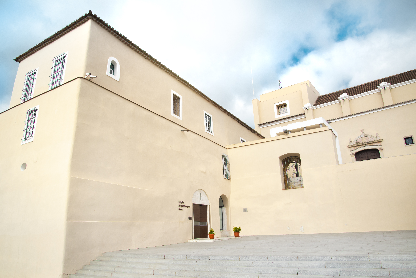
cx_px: 208
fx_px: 277
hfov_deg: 73.7
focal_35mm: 24
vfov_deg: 53.2
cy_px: 139
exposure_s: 1/500
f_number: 11
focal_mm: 24
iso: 400
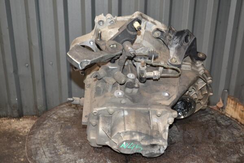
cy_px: 82
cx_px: 122
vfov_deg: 35.5
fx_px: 254
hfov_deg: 51.3
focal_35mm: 38
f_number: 5
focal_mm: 25
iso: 800
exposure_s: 1/60
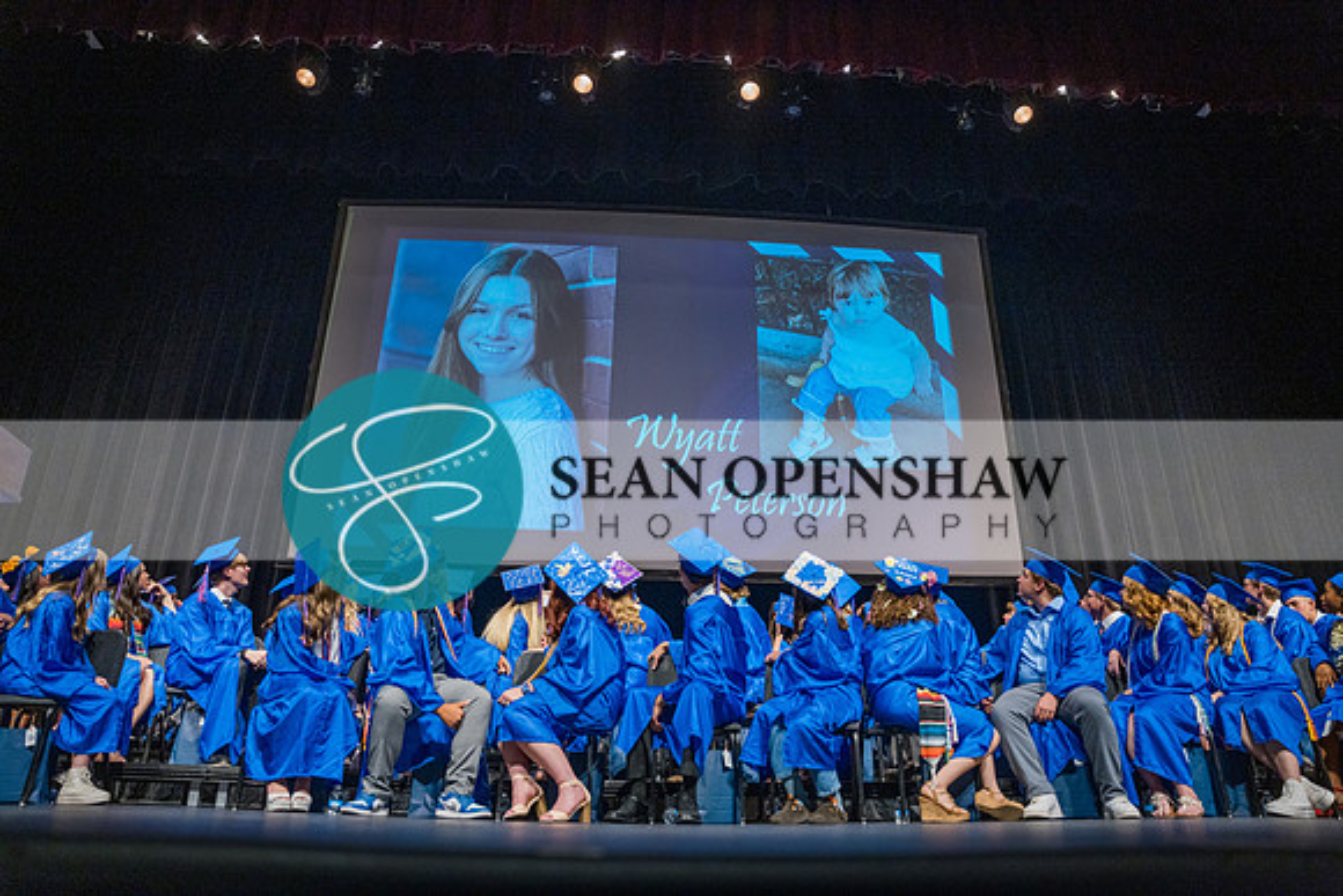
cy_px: 448
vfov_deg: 53.2
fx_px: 896
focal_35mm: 24
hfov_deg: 73.7
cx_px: 672
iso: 2500
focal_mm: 24
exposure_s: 1/160
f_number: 2.8
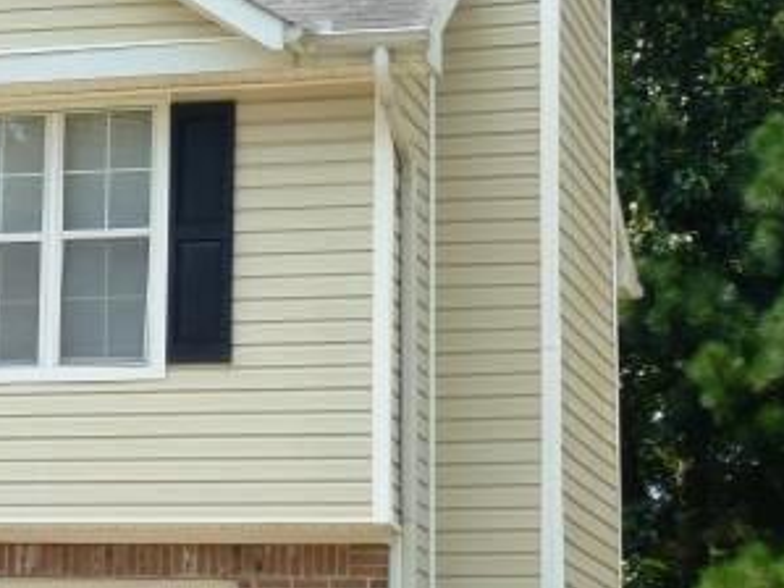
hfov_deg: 12.1
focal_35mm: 154
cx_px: -493
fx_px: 3486
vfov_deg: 9.6
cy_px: 231
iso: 100
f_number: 4
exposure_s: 1/400
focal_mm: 8
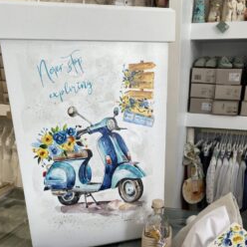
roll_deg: -0.5
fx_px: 299
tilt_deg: -20.8
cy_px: 191
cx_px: 141
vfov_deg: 43.2
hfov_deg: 44.8
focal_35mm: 37
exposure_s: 1/100
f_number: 1.8
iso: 50
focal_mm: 4.25
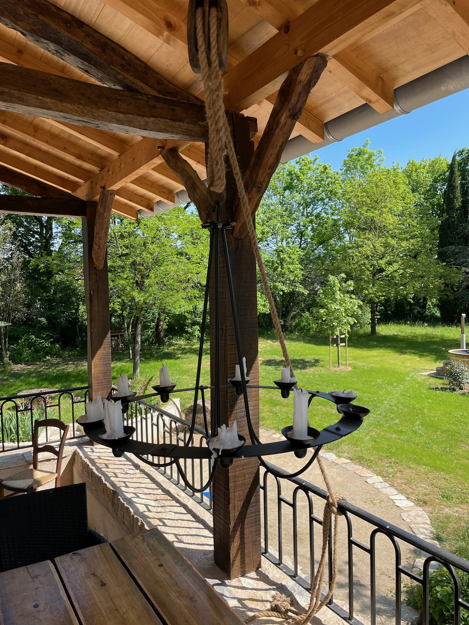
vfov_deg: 67.3
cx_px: 234
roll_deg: +1.8
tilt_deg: -2.9
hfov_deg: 53.1
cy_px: 312
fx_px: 470
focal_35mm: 26
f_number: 1.6
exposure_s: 1/2398
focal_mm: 4.2
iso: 50
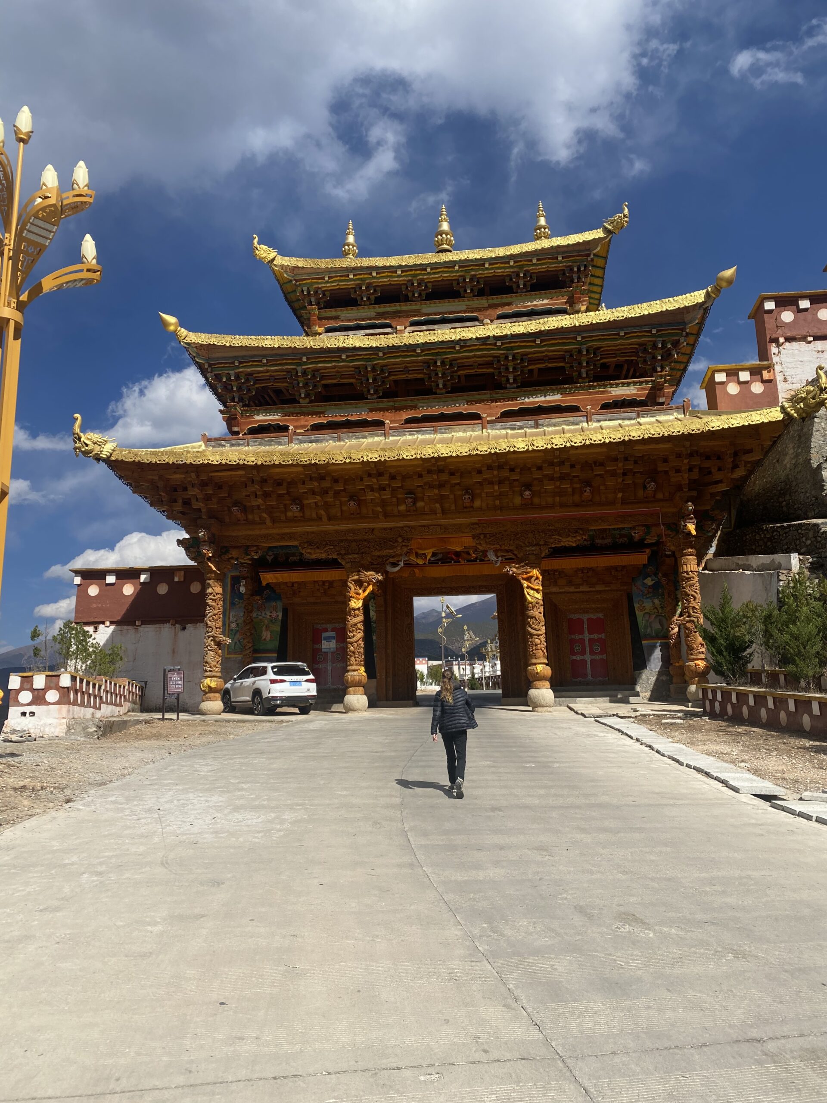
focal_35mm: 26
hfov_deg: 53.1
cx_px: 414
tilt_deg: +14.9
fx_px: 828
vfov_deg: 67.3
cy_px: 552
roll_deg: +2.5
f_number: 1.8
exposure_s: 1/3731
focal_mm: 4.25
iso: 32
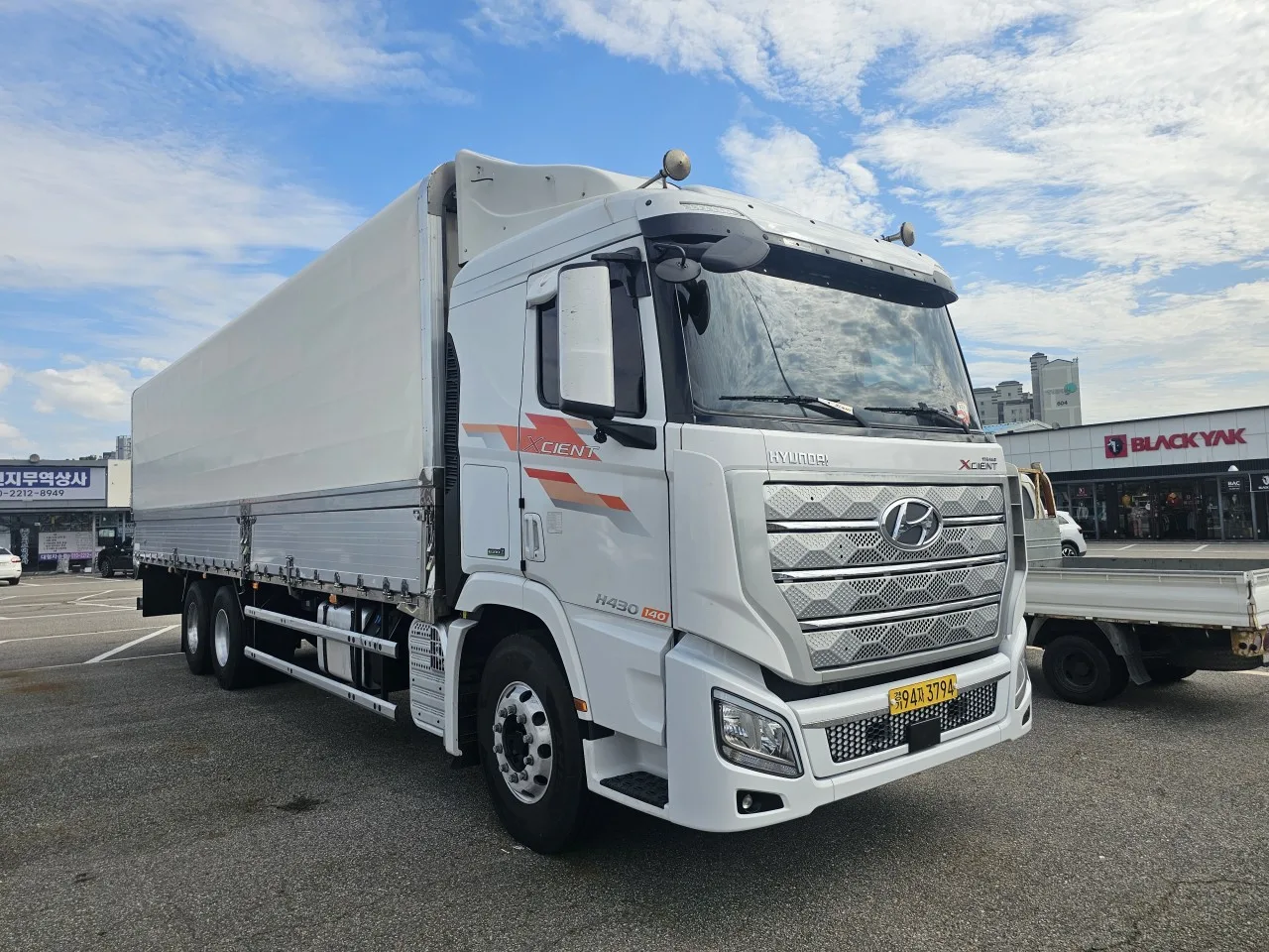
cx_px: 634
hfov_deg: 73.9
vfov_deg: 58.9
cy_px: 476
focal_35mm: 23
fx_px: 843
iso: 16
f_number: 1.7
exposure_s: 1/1399
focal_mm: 6.3
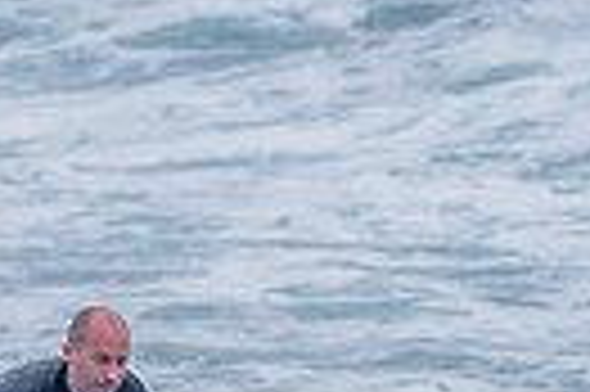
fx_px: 44424
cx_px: -138
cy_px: 452
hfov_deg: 0.8
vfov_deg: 0.5
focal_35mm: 2714
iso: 500
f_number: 5.6
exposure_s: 1/2000
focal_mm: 500
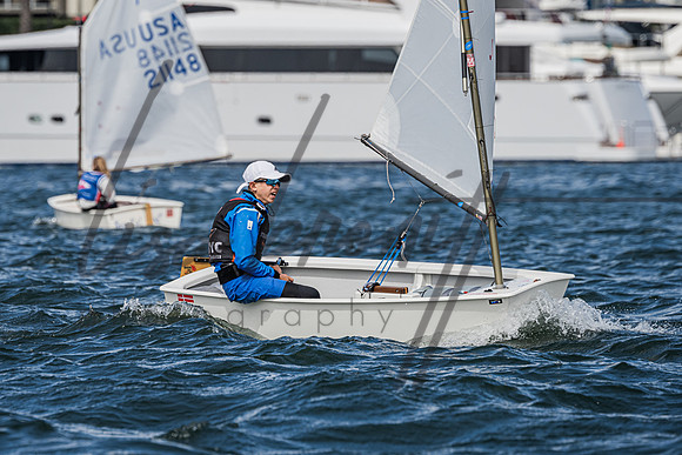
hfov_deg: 3.9
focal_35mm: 526
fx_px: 9976
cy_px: 220
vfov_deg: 2.6
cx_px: 241
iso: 320
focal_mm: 400
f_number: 9
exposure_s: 1/1250
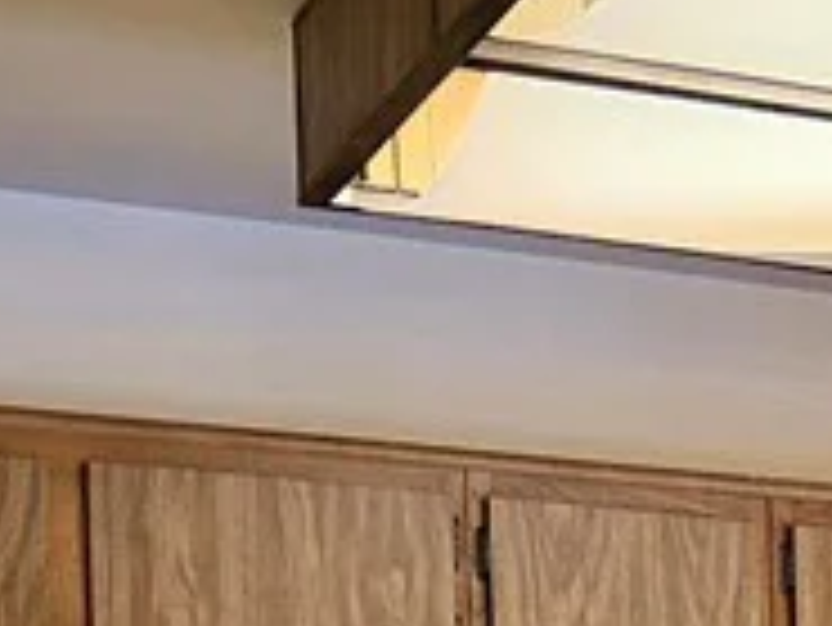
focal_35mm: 133
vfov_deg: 10.0
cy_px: 1423
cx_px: 1385
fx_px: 3199
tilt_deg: -6.7
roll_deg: +0.0
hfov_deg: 13.6
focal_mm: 6.76
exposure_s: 1/212
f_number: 1.78
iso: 200
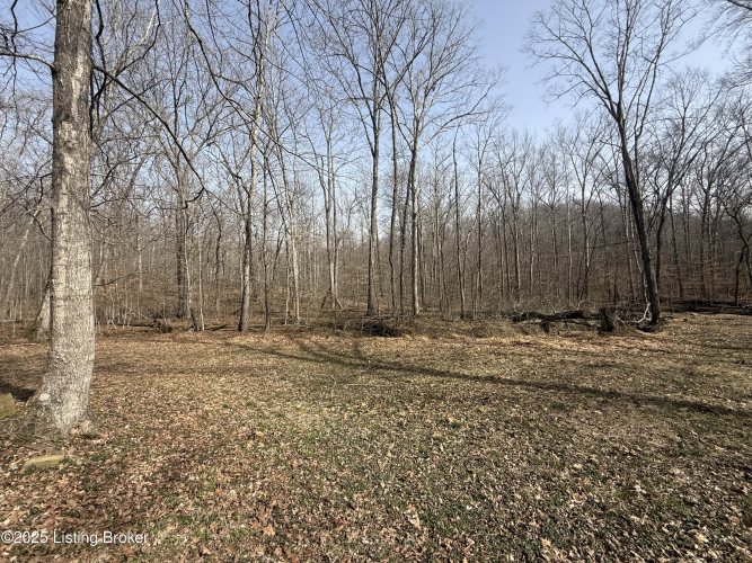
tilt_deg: +4.2
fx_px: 304
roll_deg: +2.0
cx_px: 376
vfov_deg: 85.7
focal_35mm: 14
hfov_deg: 102.1
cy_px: 282
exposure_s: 1/1211
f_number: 2.2
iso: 50
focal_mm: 2.22
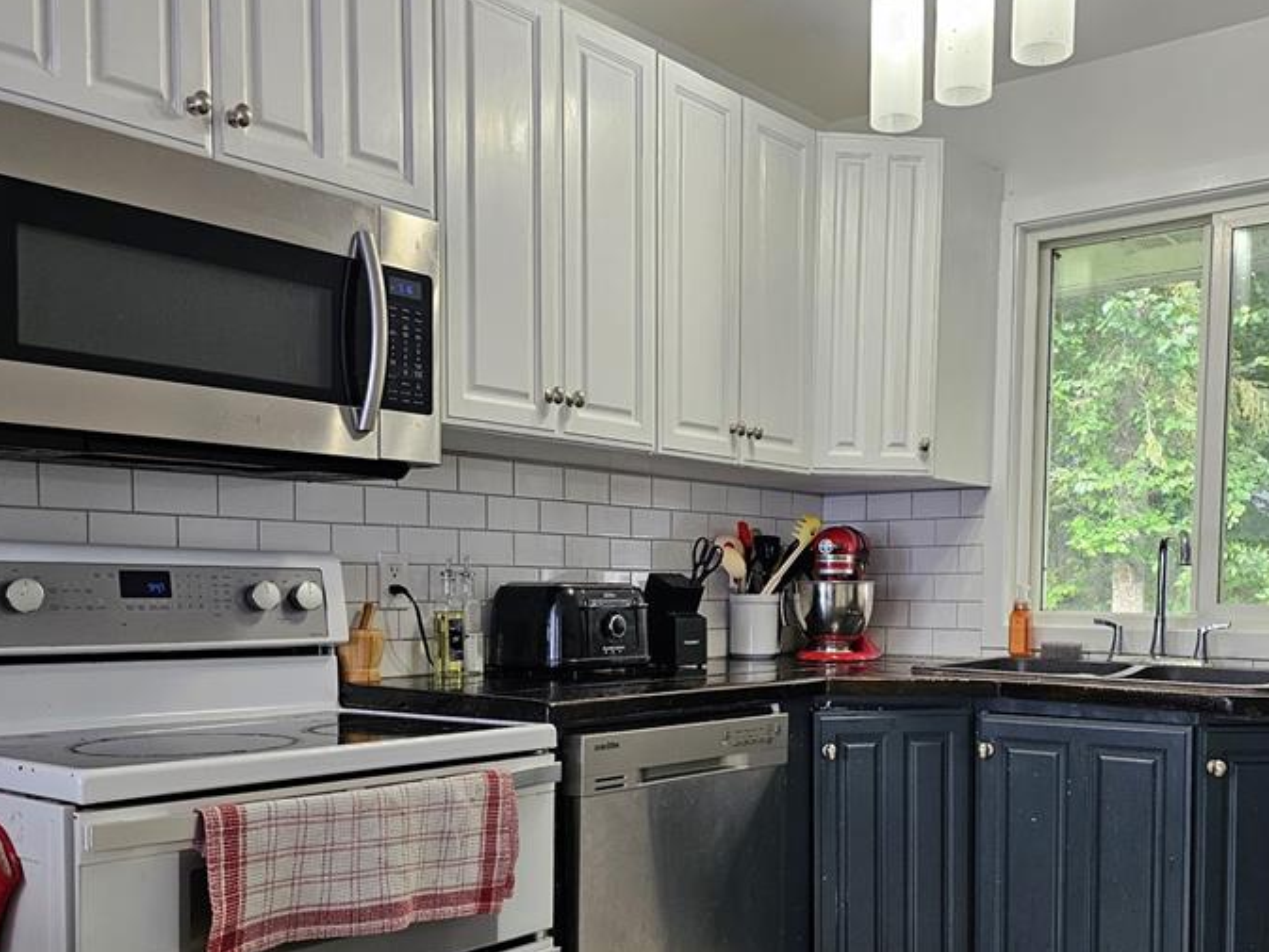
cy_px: 641
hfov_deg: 52.2
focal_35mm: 35
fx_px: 1283
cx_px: 775
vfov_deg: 40.2
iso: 160
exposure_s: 1/120
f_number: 1.7
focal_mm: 6.3
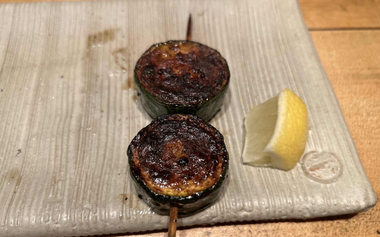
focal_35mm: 28
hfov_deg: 66.5
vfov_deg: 44.5
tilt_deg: -58.6
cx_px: 193
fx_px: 290
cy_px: 125
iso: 125
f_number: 1.5
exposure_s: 1/100
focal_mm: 5.7
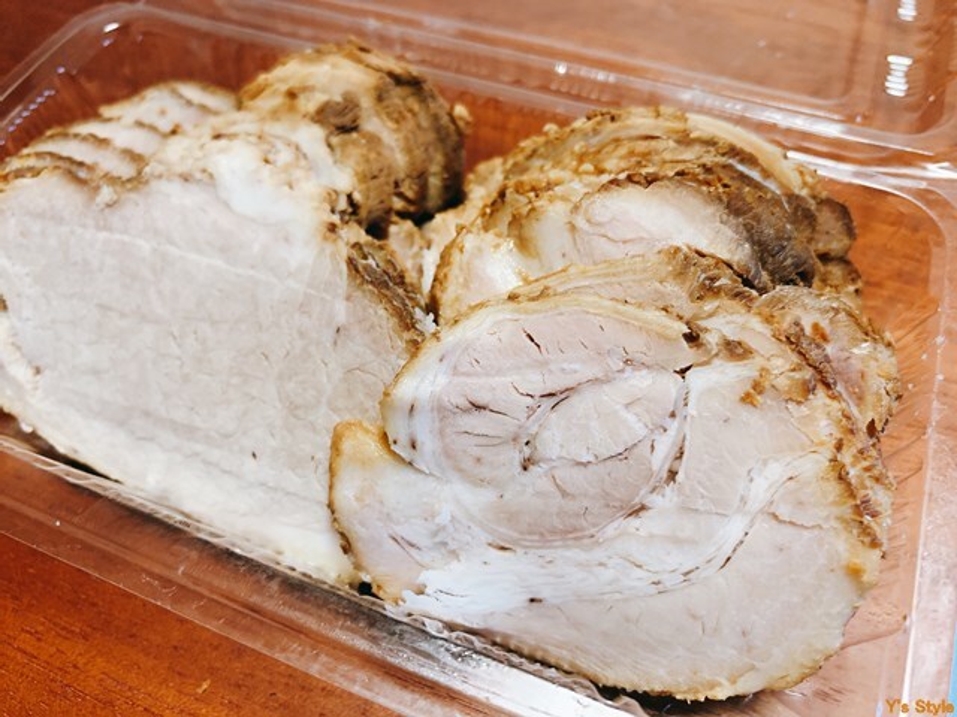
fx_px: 719
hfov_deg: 67.3
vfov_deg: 53.1
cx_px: 478
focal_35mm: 26
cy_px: 358
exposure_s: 1/60
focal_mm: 4.25
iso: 200
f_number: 1.8
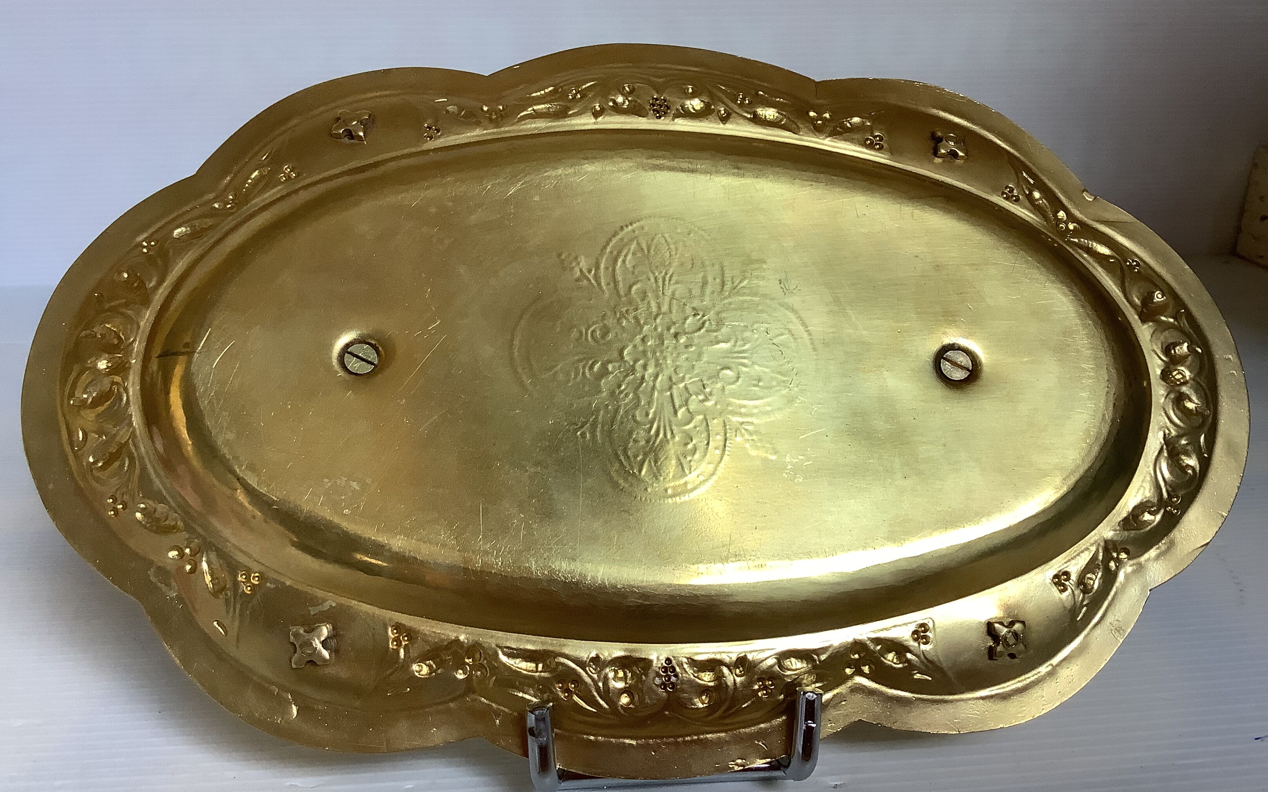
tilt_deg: -19.8
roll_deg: +1.0
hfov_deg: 58.1
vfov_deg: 38.3
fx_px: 1140
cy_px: 399
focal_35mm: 33
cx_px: 632
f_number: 2.4
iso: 80
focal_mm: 3.3
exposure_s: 1/100
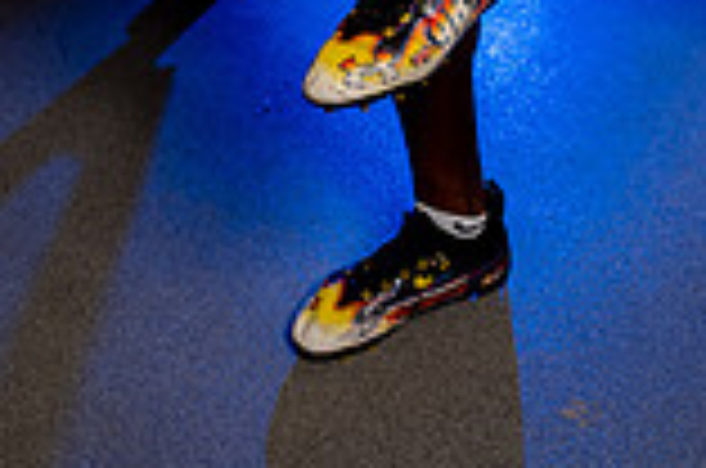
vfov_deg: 15.0
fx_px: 1350
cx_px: 279
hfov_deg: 29.2
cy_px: -531
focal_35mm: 69
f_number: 6.3
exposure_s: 1/250
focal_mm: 24
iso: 160
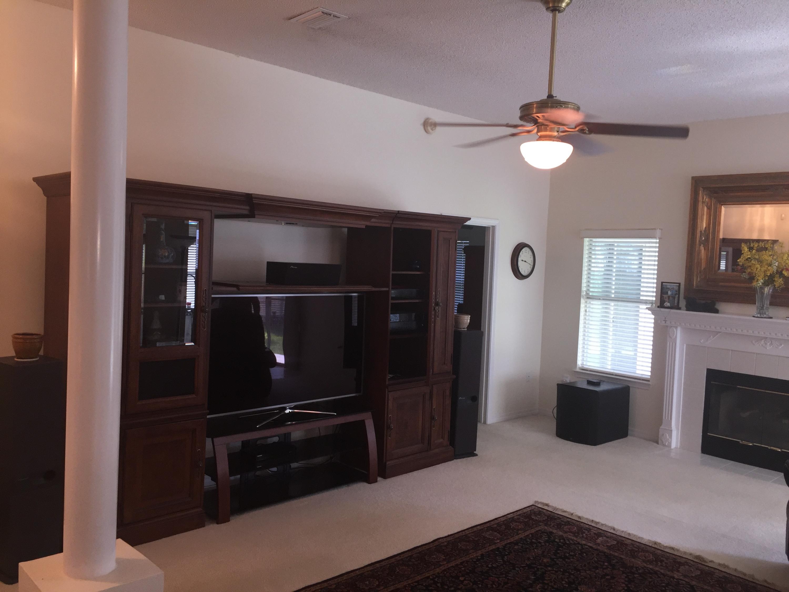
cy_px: 296
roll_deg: -3.3
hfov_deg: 61.7
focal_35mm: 29
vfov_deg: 48.2
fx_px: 661
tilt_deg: -4.2
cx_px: 394
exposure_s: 1/30
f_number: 2.2
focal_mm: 4.15
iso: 64
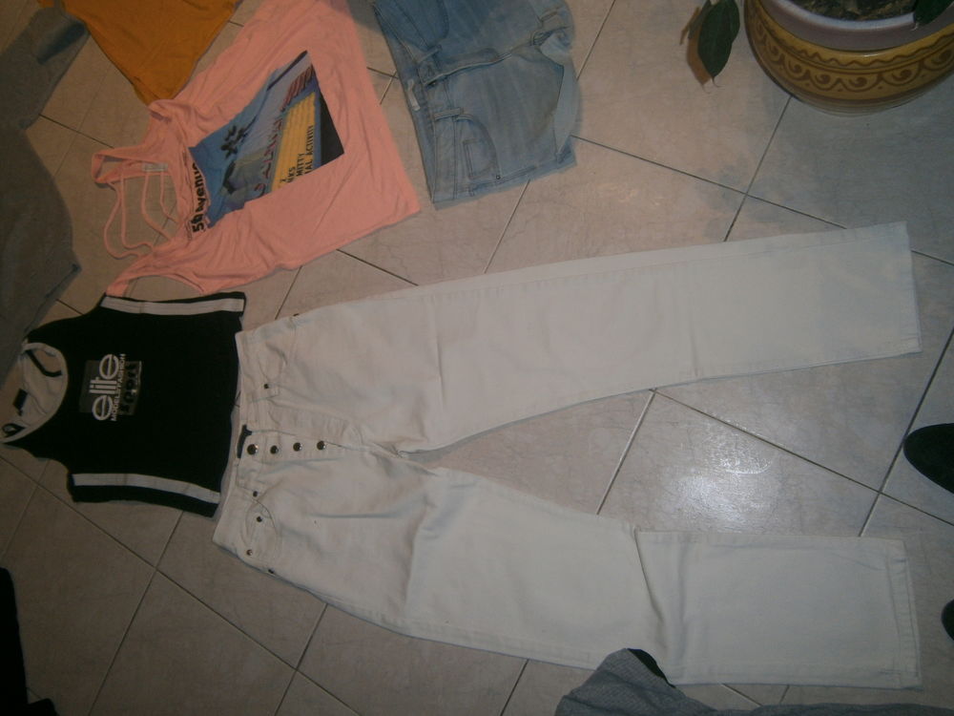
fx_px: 717
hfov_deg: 67.3
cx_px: 477
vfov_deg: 53.1
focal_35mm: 26
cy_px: 358
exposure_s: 1/30
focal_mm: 4.7
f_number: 2.8
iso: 80
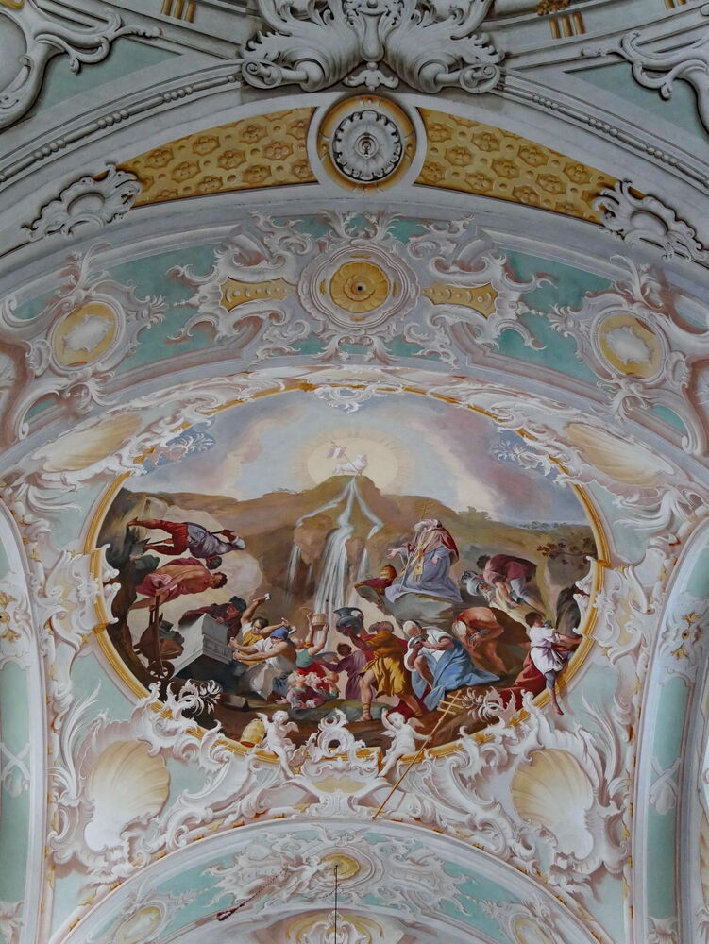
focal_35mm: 52
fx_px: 1419
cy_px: 472
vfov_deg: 36.8
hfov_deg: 28.1
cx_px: 354
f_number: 4.2
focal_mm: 26
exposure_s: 1/10
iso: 3200
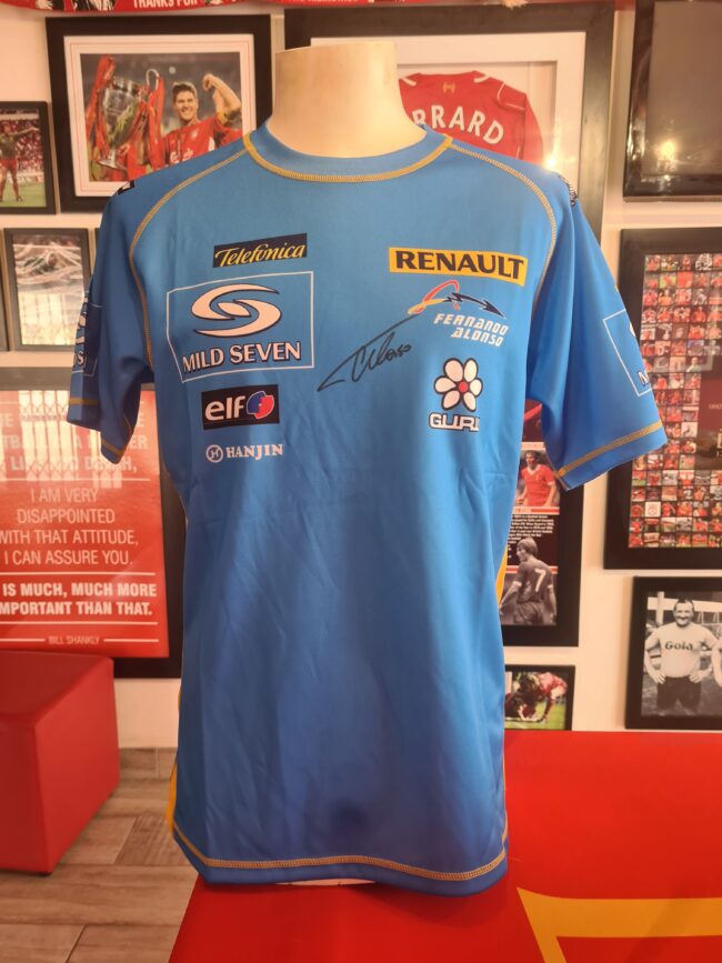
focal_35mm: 26
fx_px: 723
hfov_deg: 53.1
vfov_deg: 67.3
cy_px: 482
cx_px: 361
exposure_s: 1/50
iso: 80
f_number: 1.8
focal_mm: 5.4
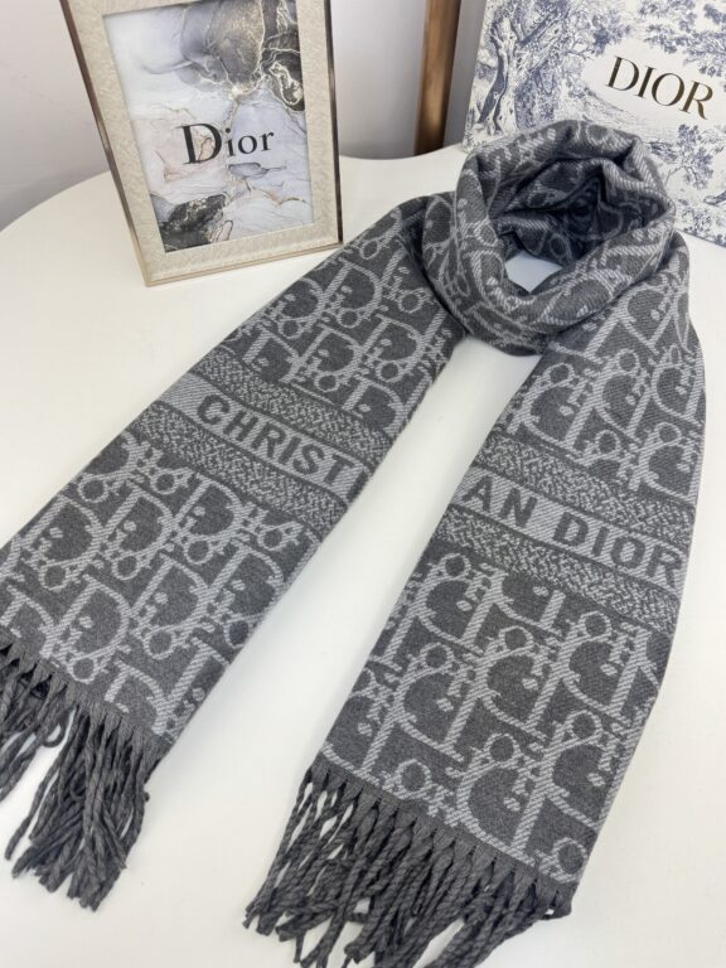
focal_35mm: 25
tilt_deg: -61.0
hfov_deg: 54.9
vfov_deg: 69.4
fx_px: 699
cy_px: 483
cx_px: 358
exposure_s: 1/240
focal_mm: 6.76
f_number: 1.78
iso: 64
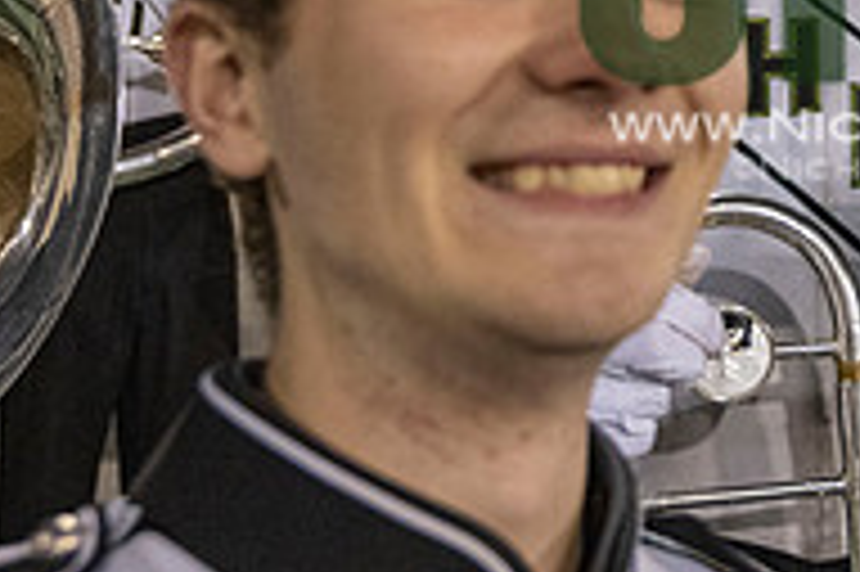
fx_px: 1742
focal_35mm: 73
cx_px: 919
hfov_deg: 25.9
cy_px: -34
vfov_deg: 18.1
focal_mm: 24
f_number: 4
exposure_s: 1/500
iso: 3200
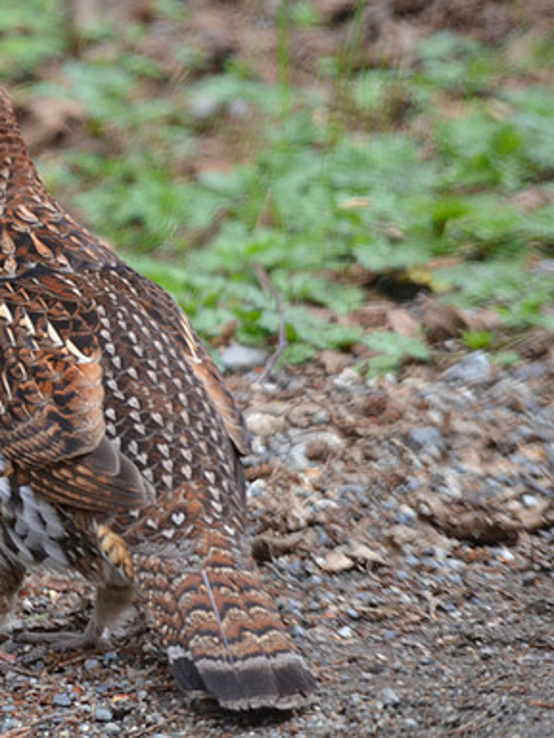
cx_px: 40
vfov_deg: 3.8
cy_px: 369
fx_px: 11133
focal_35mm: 522
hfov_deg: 2.8
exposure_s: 1/500
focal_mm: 240
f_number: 5.3
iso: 1250
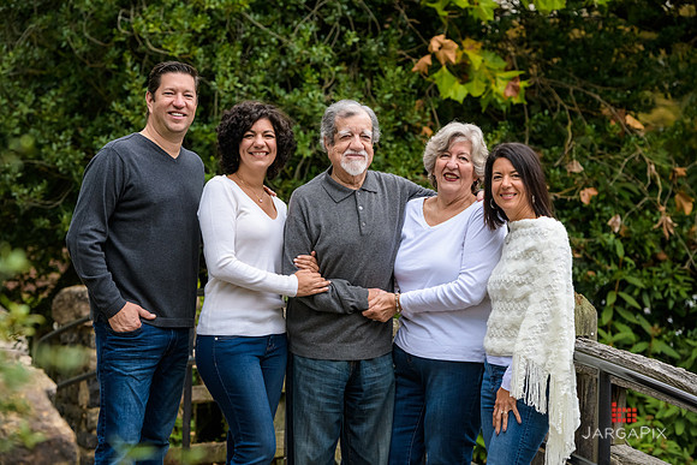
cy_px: 232
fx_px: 2362
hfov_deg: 16.8
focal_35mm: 122
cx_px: 348
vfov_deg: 11.2
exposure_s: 1/400
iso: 1000
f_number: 5.6
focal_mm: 122
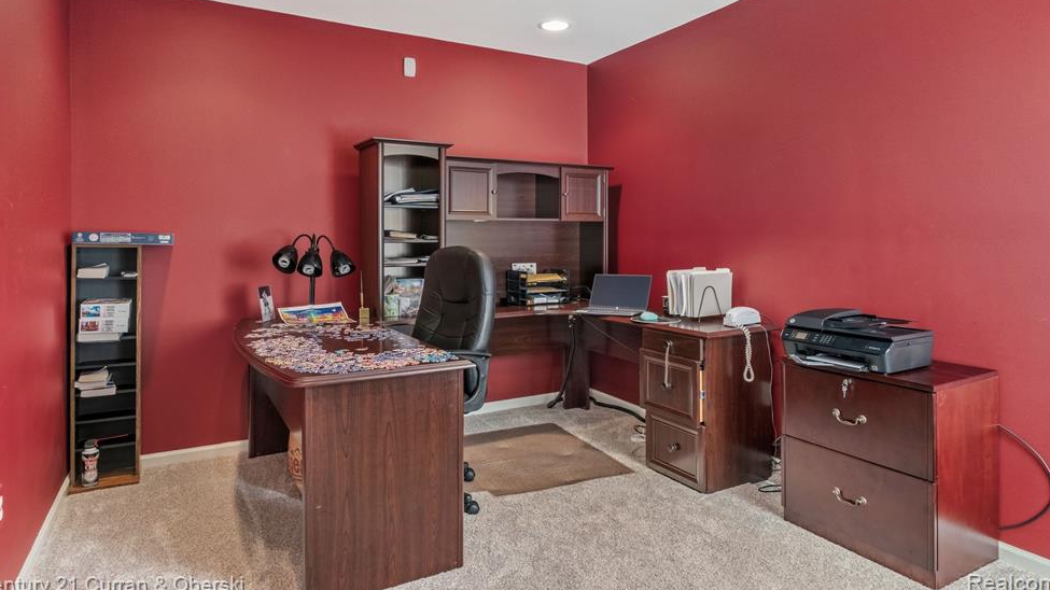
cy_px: 233
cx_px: 524
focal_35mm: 22
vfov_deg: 51.1
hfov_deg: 81.2
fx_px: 612
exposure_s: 1
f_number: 7.1
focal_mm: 13.1
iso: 800
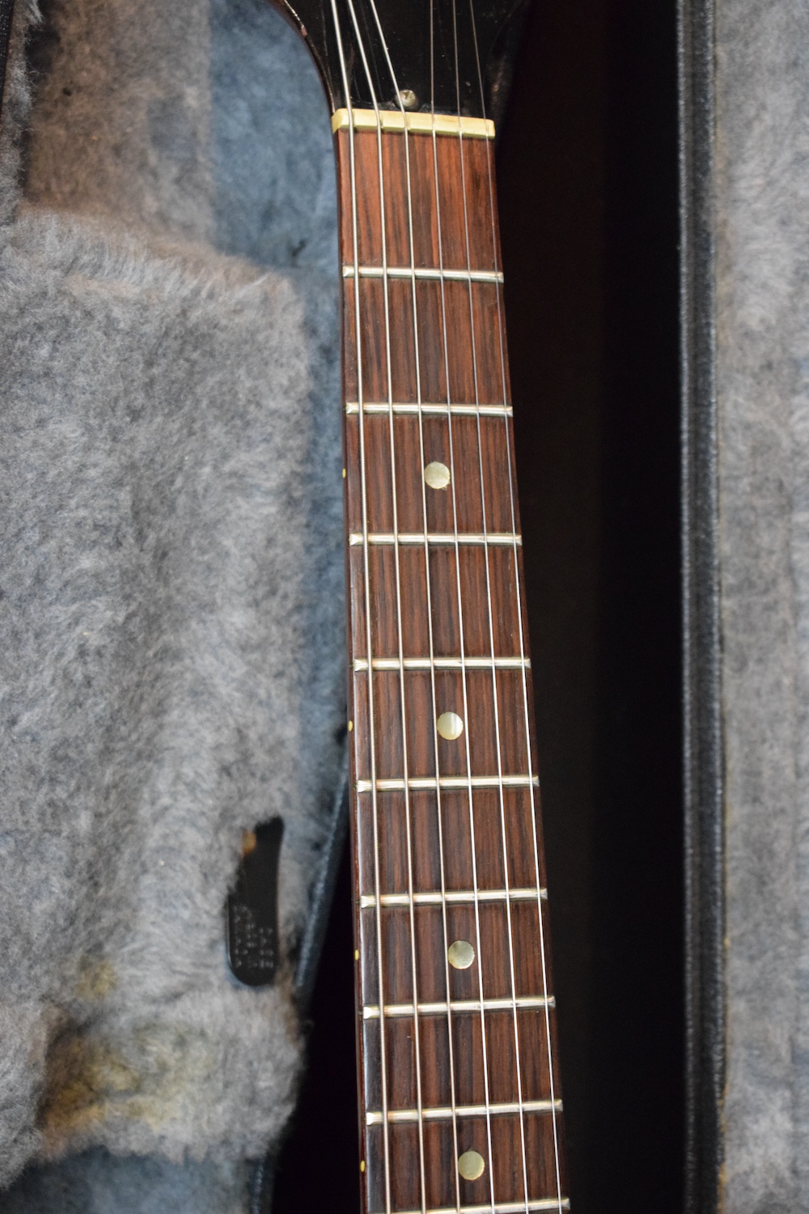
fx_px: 2427
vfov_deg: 28.1
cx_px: 404
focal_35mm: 72
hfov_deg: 18.9
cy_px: 607
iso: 5600
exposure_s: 1/60
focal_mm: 48
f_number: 5.3
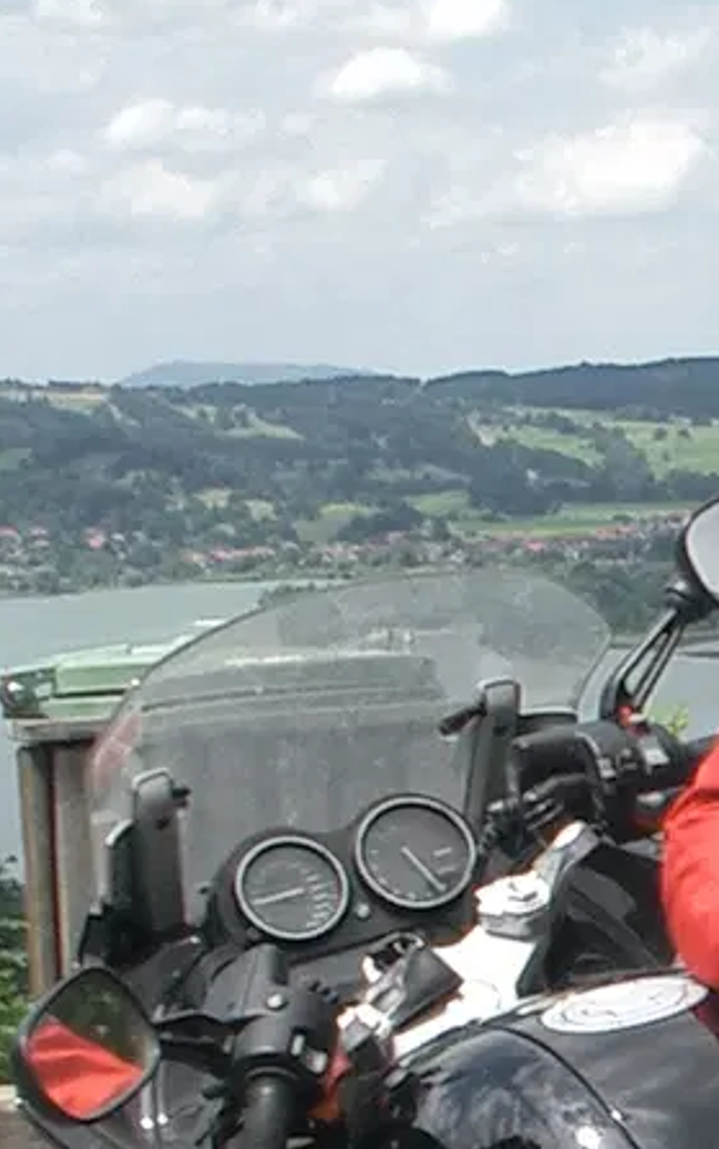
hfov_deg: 9.6
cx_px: 1069
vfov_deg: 15.4
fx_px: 4167
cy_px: 1180
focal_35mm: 133
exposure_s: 1/400
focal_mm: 5.8
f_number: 4.3
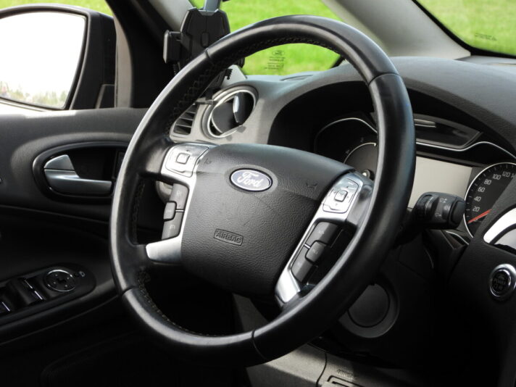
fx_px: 1267
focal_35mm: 85
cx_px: 258
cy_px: 194
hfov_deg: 23.0
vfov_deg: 17.4
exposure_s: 1/160
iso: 100
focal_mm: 15.3
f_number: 3.5
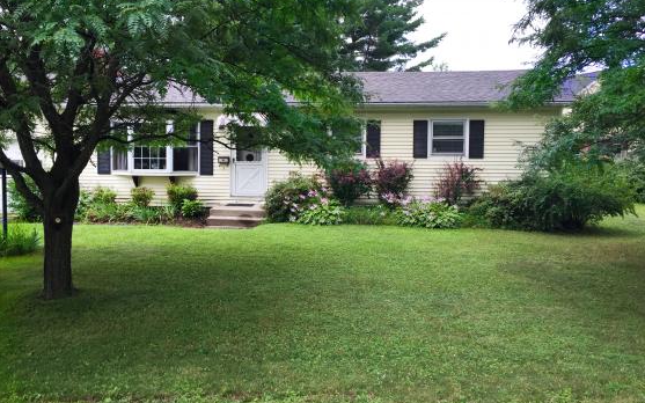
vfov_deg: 39.4
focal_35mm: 32
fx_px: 562
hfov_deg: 59.7
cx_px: 315
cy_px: 179
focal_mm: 4.15
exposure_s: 1/120
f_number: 2.2
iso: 32
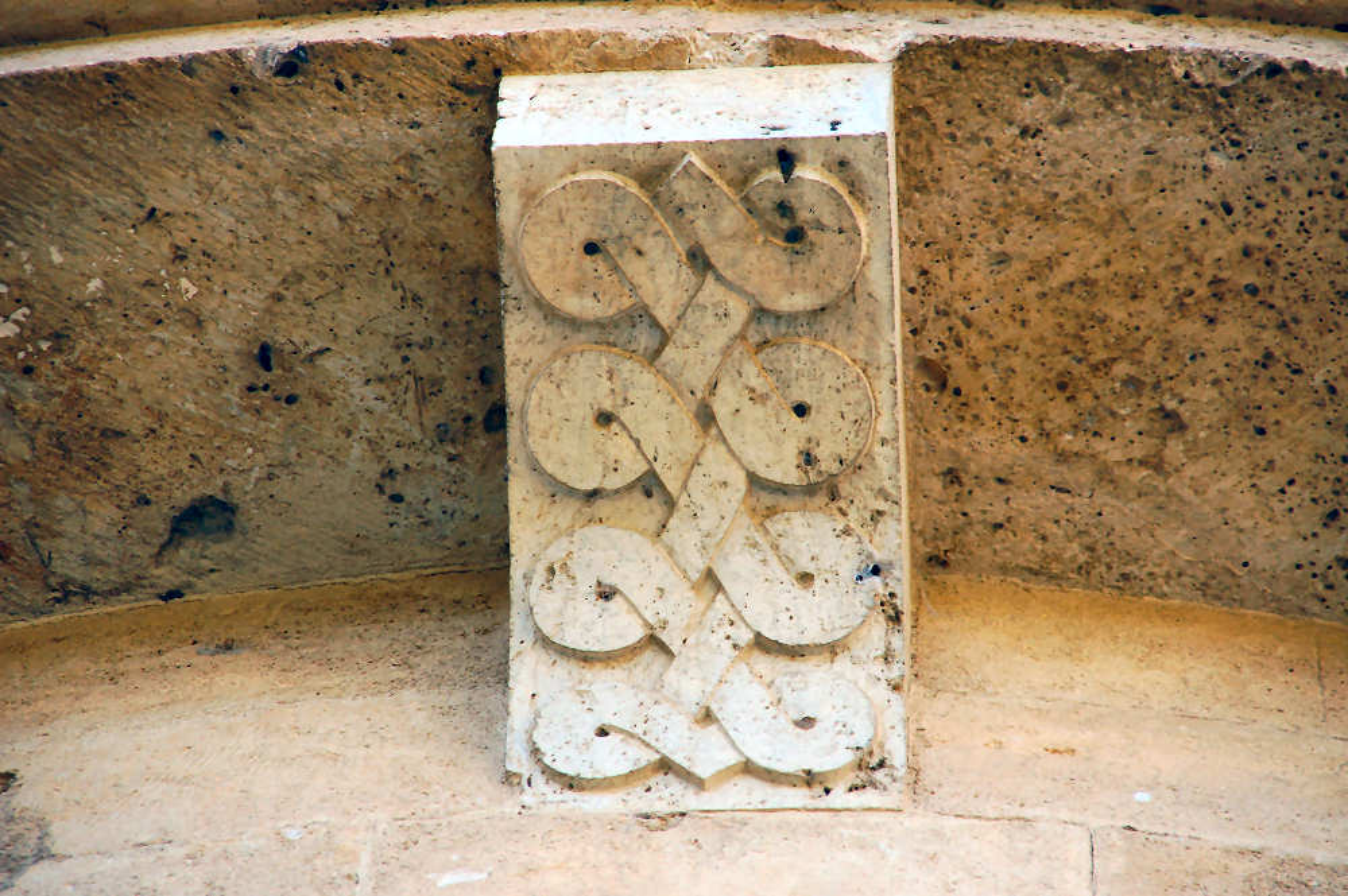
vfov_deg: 5.2
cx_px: 674
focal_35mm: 262
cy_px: 448
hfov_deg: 7.9
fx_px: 9821
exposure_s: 1/125
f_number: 6
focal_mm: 175
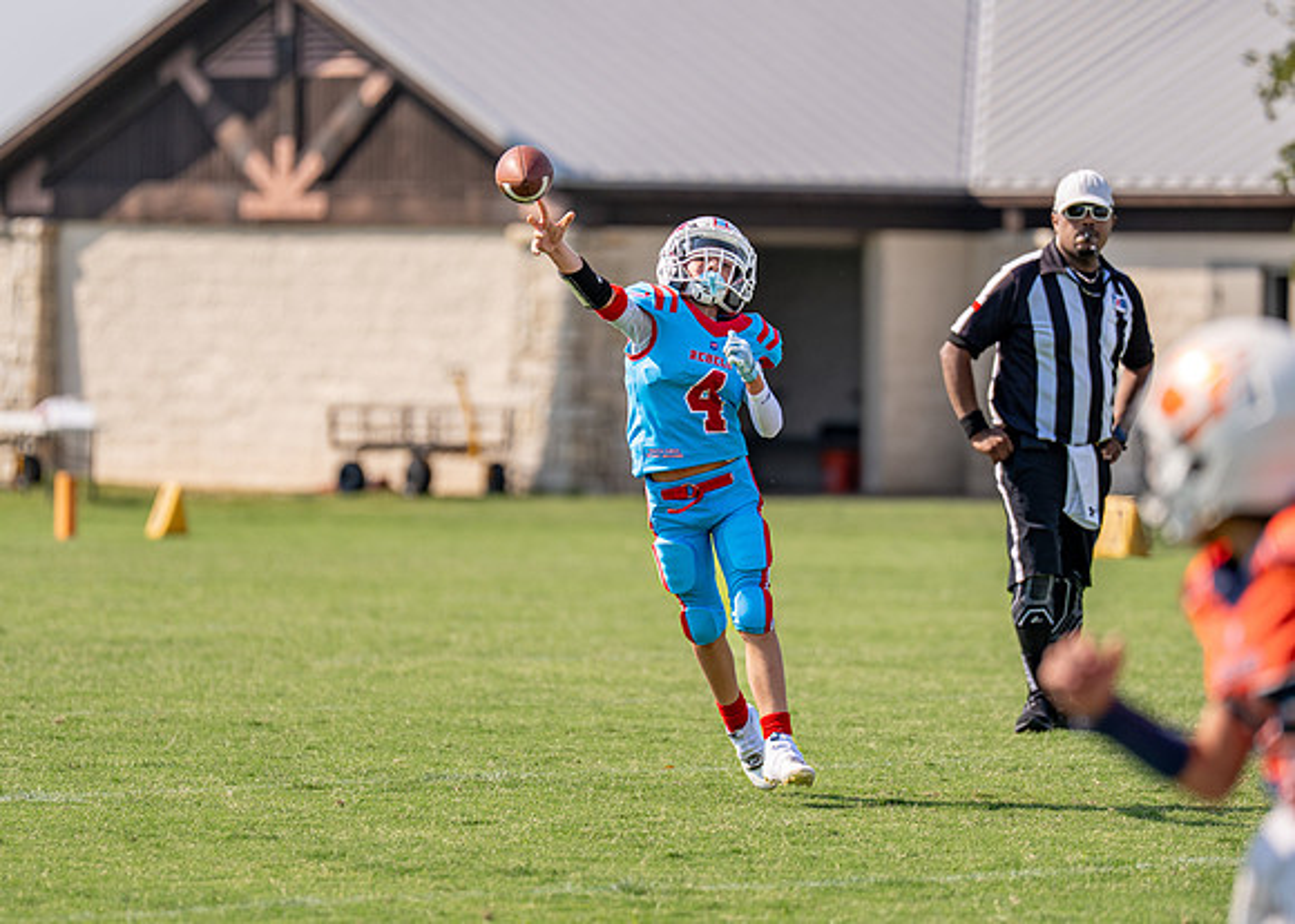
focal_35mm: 316
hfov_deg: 6.4
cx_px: 664
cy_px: 487
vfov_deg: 4.6
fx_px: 11627
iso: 125
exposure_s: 1/2500
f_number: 2.8
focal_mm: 200
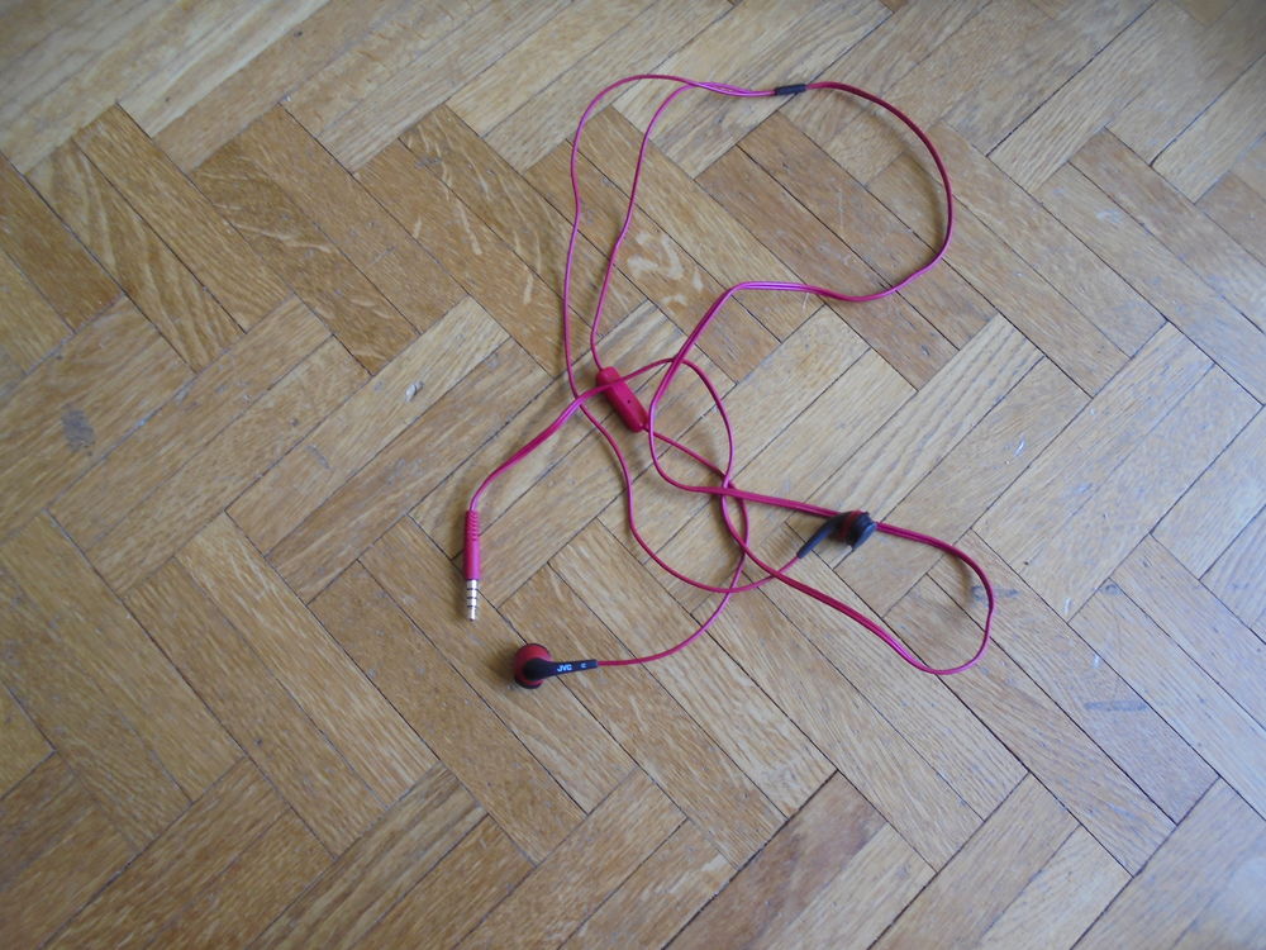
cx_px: 633
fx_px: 951
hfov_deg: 67.3
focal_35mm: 26
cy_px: 475
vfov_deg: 53.1
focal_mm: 4.6
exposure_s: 1/30
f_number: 3.5
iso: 160
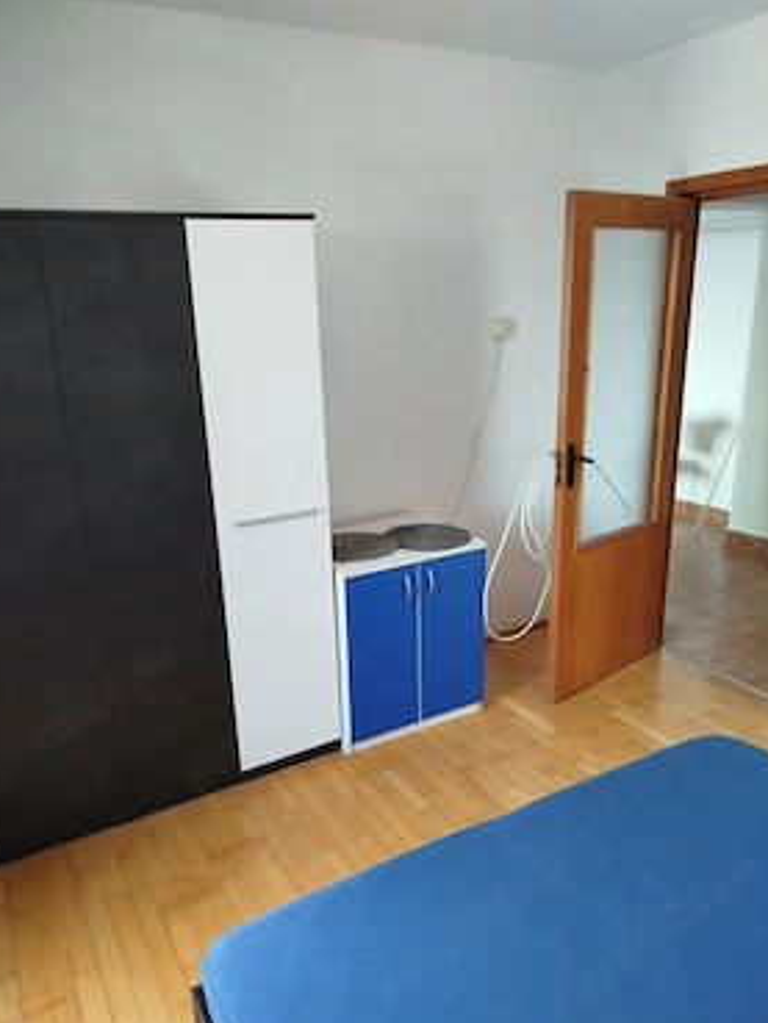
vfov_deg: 67.2
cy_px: 549
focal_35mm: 26
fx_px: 769
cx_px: 372
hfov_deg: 53.1
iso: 320
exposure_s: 1/33
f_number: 1.7
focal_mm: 5.31
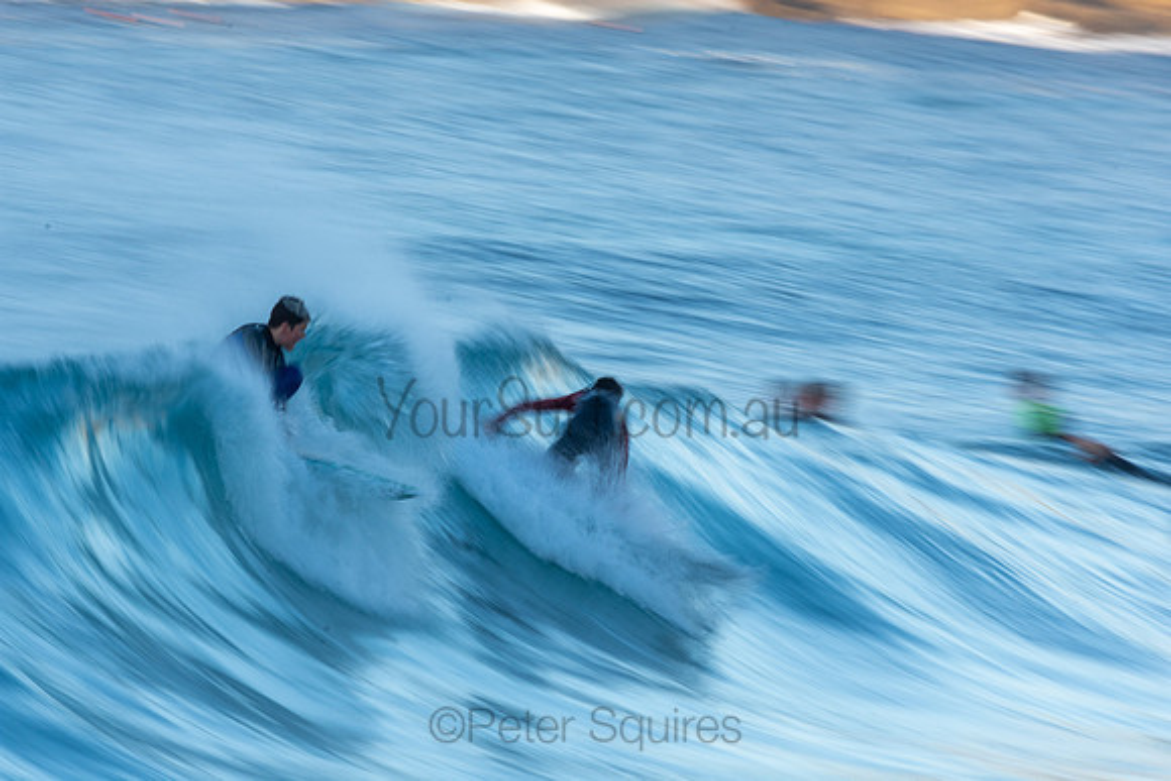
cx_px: 586
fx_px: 24400
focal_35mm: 750
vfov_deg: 1.8
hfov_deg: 2.7
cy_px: 390
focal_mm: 500
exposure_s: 1/20
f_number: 20
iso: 100
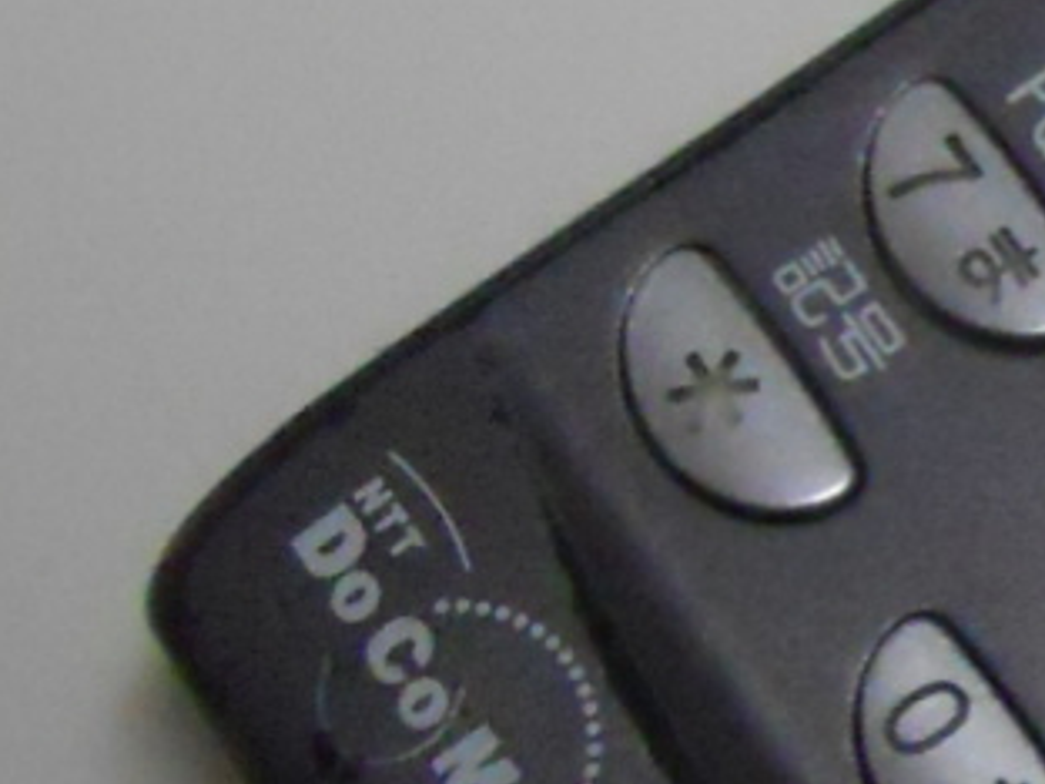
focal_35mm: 236
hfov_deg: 7.8
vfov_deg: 6.2
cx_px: 2448
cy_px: -258
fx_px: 7124
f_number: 3
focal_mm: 6.4
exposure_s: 1/80
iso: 800
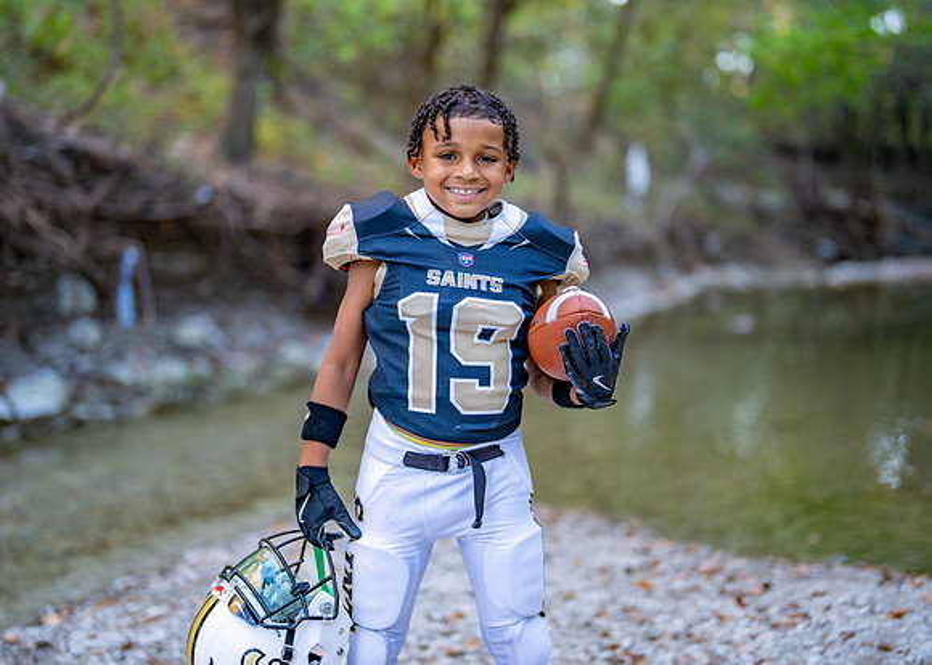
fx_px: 1417
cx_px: 447
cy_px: 327
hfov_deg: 36.4
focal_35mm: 54
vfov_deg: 26.4
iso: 500
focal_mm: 50
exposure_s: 1/500
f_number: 1.2
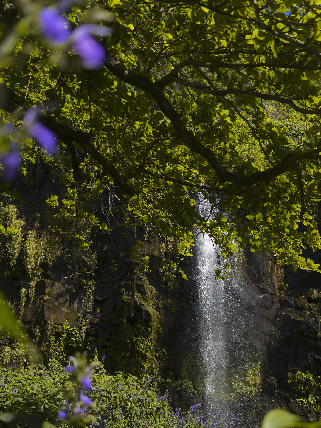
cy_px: 302
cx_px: 210
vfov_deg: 41.3
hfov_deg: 32.0
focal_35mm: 45
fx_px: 556
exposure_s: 1/800
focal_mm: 28
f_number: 2
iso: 100
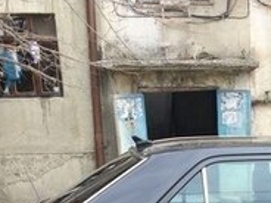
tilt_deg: -17.1
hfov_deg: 18.2
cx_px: 300
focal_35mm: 104
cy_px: 351
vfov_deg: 13.0
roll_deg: -0.2
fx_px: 814
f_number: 2.2
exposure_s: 1/774
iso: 32
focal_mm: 4.15
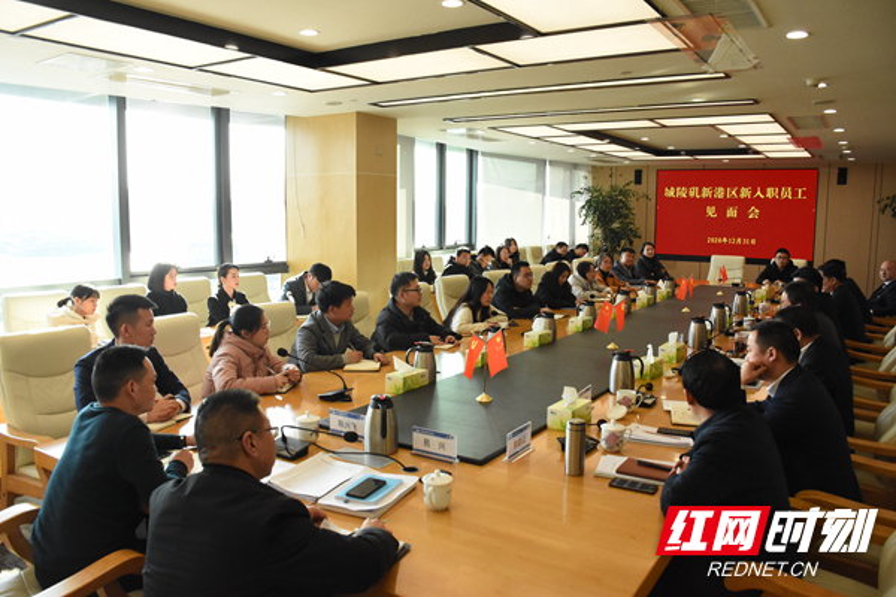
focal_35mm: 27
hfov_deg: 67.4
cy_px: 298
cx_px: 448
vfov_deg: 47.9
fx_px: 672
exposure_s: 1/640
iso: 2500
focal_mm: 18
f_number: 5.6
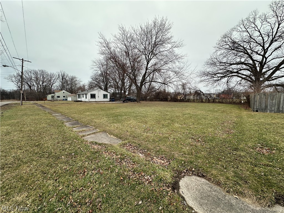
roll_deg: -0.3
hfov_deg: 102.1
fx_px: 115
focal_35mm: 14
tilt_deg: -4.4
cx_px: 142
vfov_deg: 85.7
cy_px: 106
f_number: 2.2
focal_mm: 2.22
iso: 40
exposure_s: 1/222
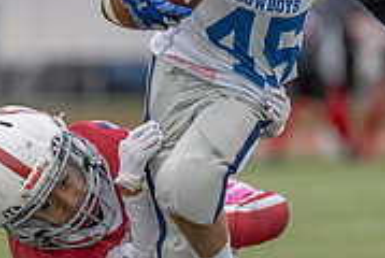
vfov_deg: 1.8
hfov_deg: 2.7
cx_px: 345
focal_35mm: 764
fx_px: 8184
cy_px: 94
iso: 200
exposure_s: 1/1250
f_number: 2.8
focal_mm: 200
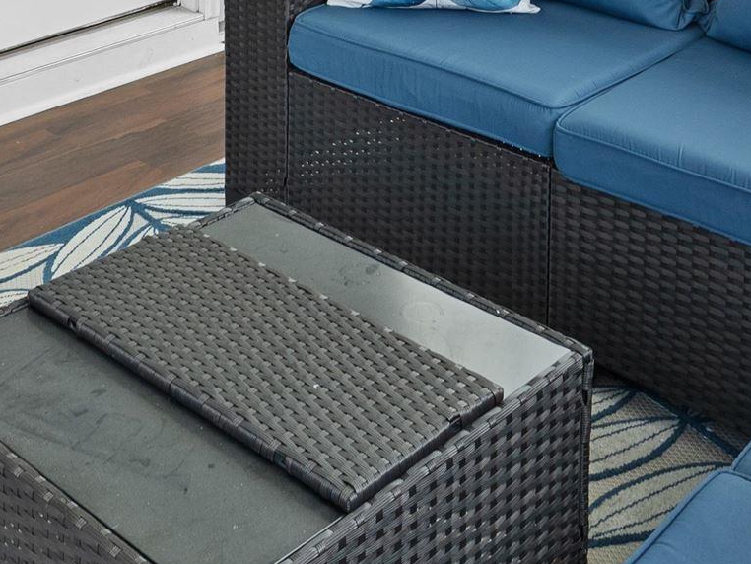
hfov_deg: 30.3
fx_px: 1388
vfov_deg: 18.8
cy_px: -393
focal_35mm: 64
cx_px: 408
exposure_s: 1/40
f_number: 6.3
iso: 320
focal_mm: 11
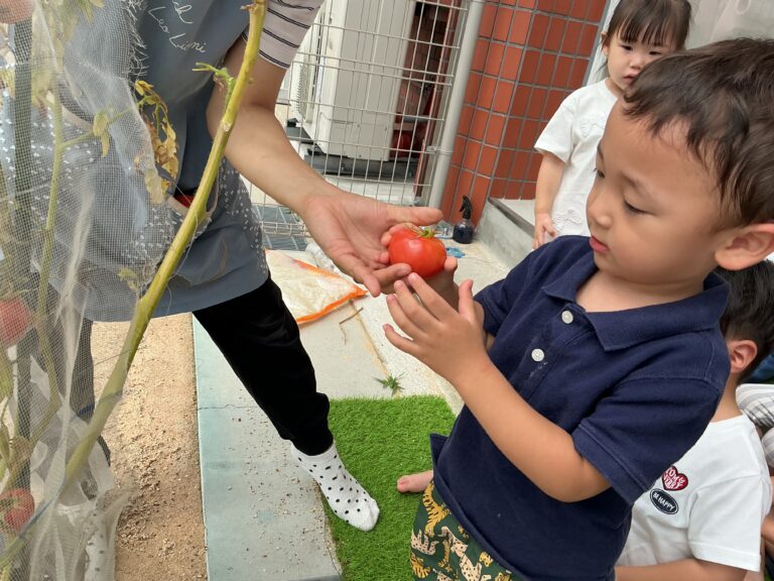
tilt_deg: -22.6
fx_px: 648
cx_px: 387
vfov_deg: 48.2
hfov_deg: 61.7
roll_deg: -10.7
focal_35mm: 29
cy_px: 290
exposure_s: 1/869
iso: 25
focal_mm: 3
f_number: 1.8
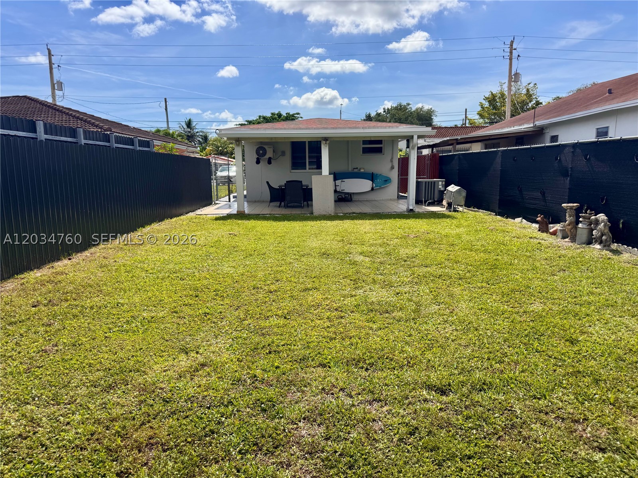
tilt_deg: -9.4
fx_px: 442
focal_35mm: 24
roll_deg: +0.4
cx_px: 319
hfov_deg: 71.6
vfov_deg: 56.8
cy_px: 239
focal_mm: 6.76
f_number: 1.78
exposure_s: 1/4310
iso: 80
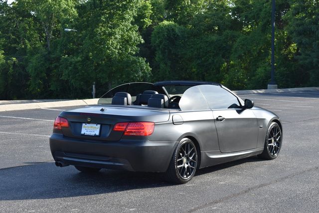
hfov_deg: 24.6
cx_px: 160
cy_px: 106
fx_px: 731
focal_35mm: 82
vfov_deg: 16.6
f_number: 7.1
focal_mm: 55
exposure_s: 1/250
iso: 200
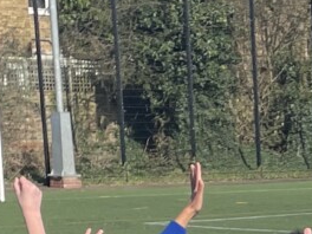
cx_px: 462
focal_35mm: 177
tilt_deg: -14.0
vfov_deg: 7.8
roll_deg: +1.1
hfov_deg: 10.8
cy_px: 541
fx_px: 1595
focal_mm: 4.2
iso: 32
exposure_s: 1/2959
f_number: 1.6
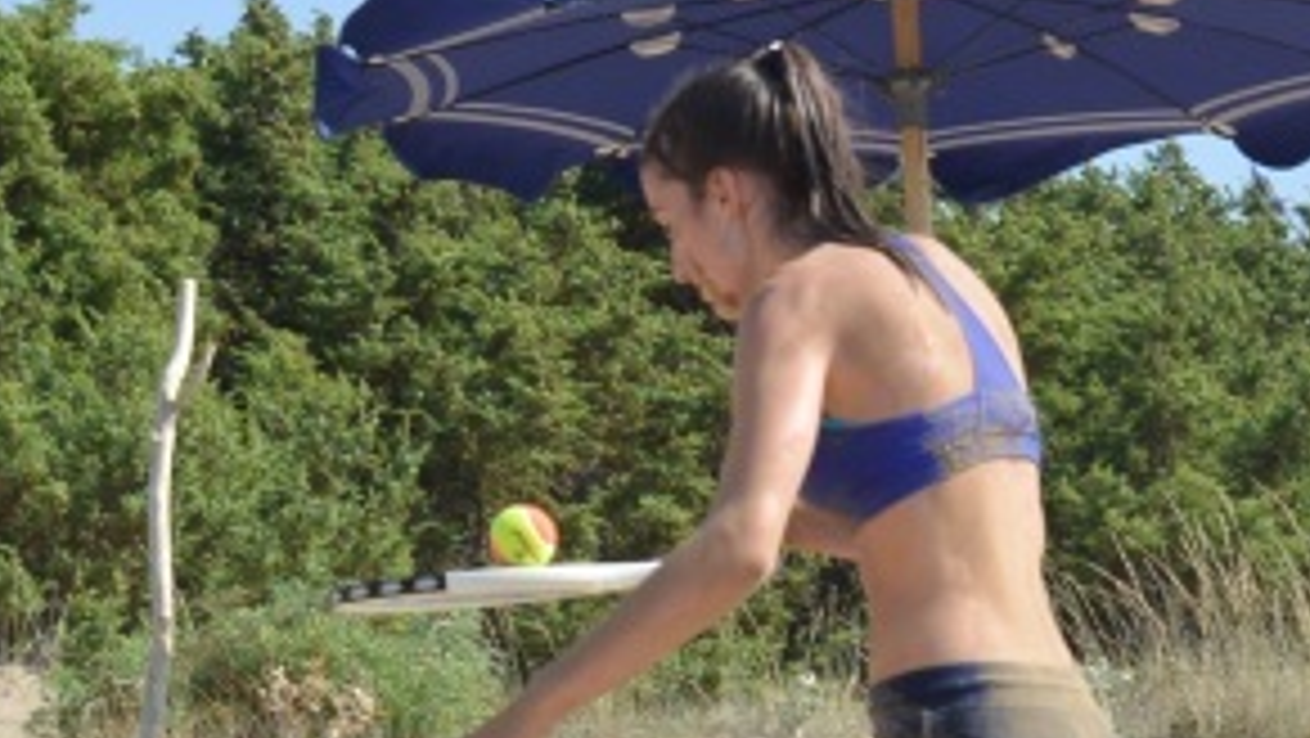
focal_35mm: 233
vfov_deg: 5.2
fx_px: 8097
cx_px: 491
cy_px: 754
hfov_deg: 9.2
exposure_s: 1/1000
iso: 160
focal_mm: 30
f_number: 5.6
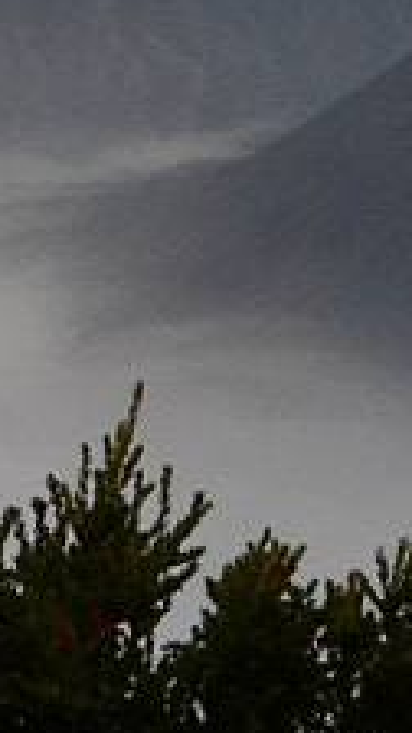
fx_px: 6526
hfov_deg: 3.6
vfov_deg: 6.3
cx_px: 831
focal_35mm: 336
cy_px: -600
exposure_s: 1/60
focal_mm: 30
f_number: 10
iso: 250
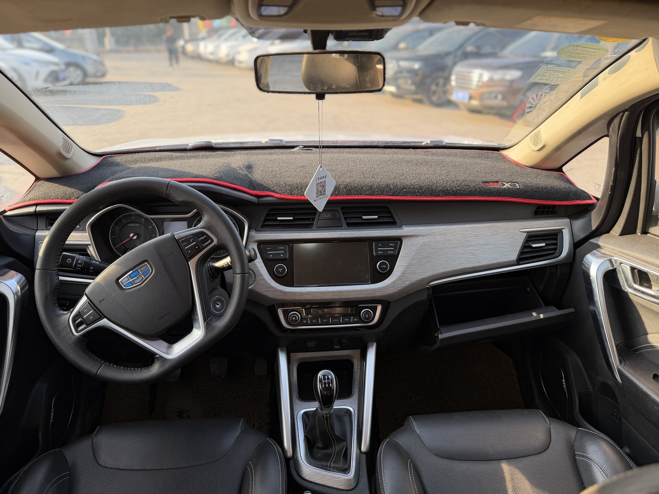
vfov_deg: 56.8
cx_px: 330
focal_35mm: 24
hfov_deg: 71.6
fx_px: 457
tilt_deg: -24.5
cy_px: 247
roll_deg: -0.1
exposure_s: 1/326
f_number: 1.78
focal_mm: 6.76
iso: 80
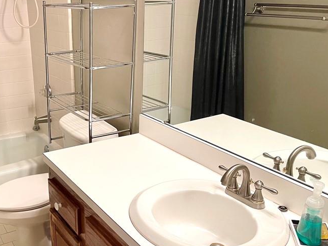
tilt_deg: -20.7
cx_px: 83
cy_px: 138
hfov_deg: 44.3
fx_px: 389
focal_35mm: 41
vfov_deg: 35.1
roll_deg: +2.6
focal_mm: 5.1
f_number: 1.6
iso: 160
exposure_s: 1/60
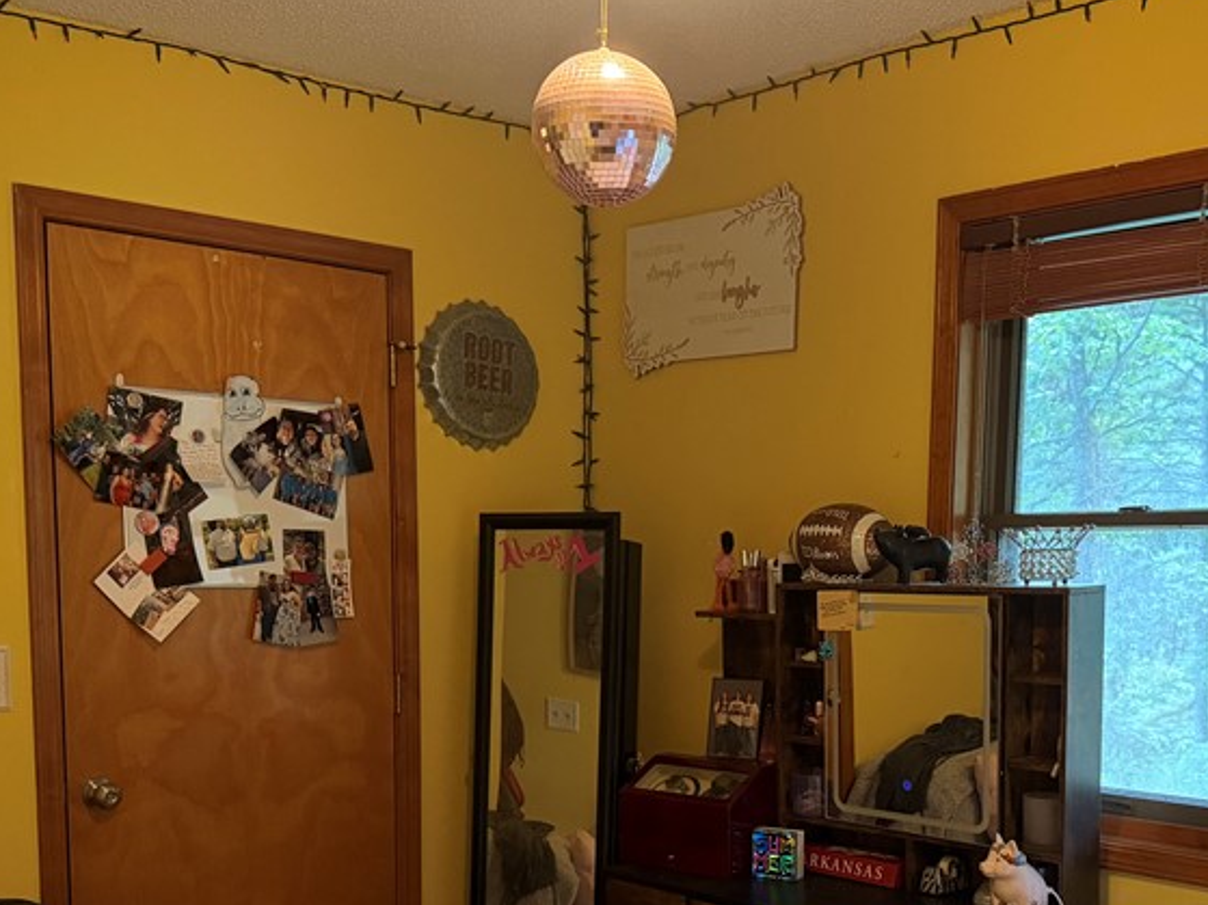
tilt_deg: -7.0
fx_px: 1535
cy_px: 734
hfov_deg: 42.8
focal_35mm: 44
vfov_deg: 31.9
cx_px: 715
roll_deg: -0.2
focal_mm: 6.76
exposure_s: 1/60
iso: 500
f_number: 1.78
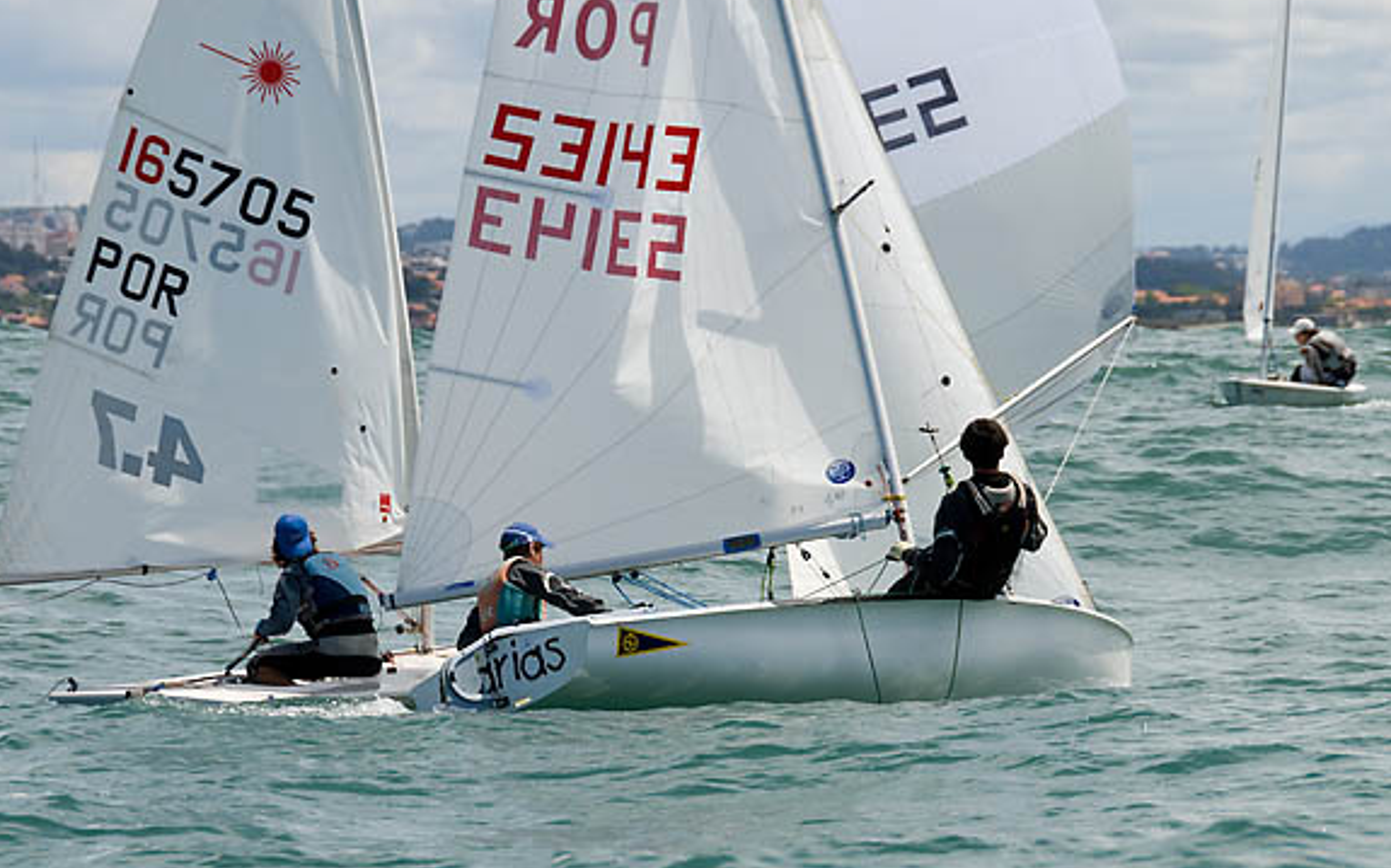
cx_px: 692
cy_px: 449
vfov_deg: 8.9
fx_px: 5553
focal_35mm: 147
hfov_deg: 14.3
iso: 200
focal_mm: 95
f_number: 8
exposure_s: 1/800
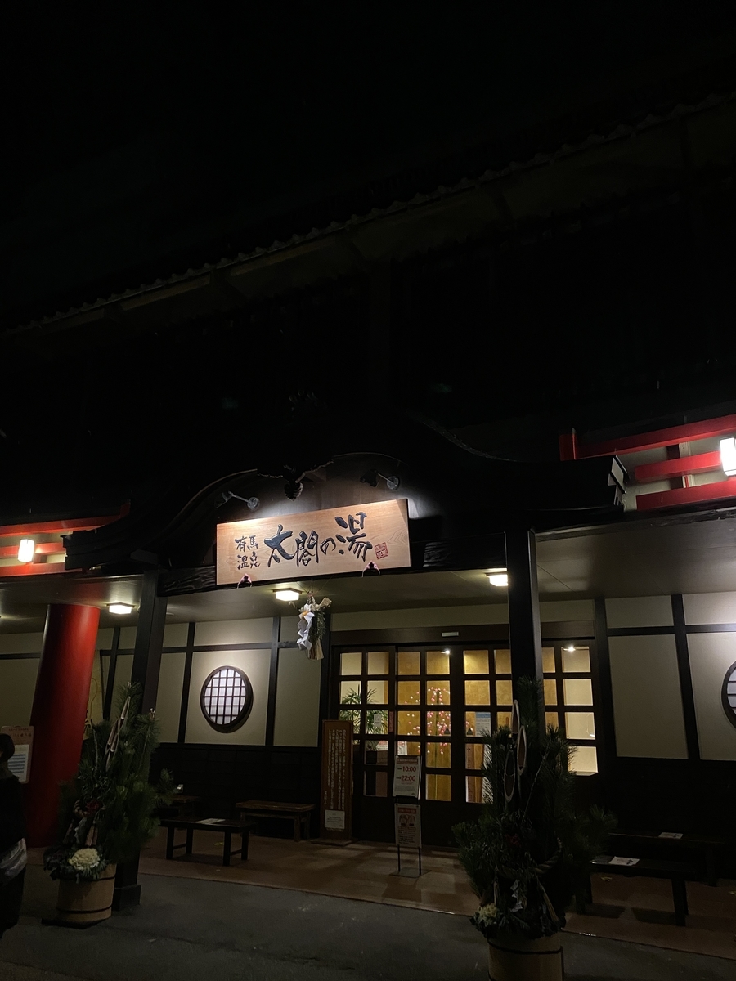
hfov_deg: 53.1
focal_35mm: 26
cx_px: 368
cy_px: 490
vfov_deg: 67.3
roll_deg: -1.1
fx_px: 737
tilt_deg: +16.0
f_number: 1.8
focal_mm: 4.25
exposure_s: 1/40
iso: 400
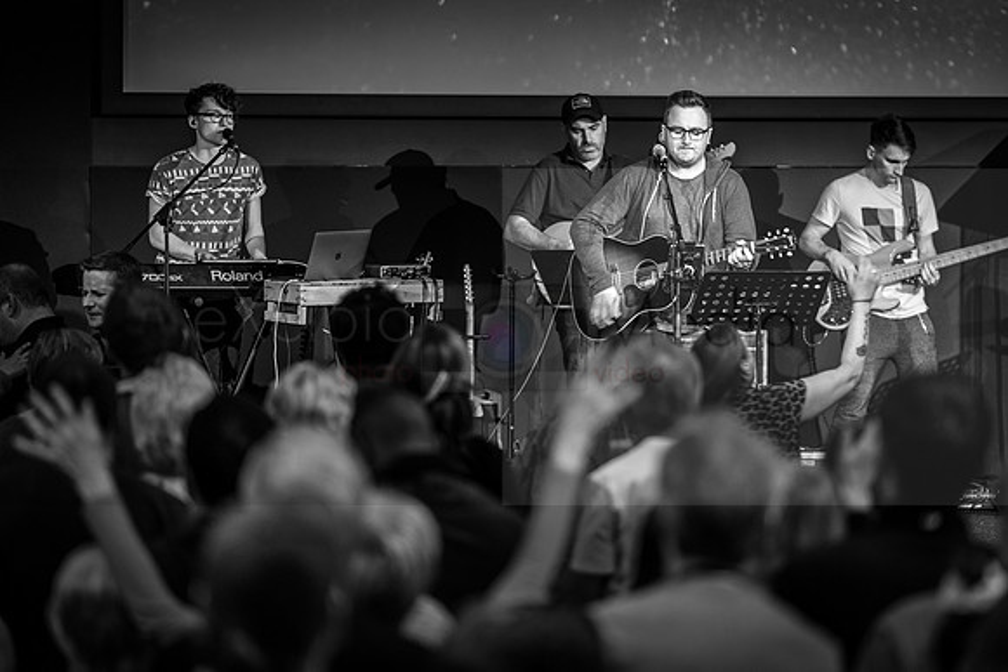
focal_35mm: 186
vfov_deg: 7.4
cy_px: 311
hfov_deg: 11.1
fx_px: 5203
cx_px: 541
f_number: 2.8
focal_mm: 173
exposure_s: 1/60
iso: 400
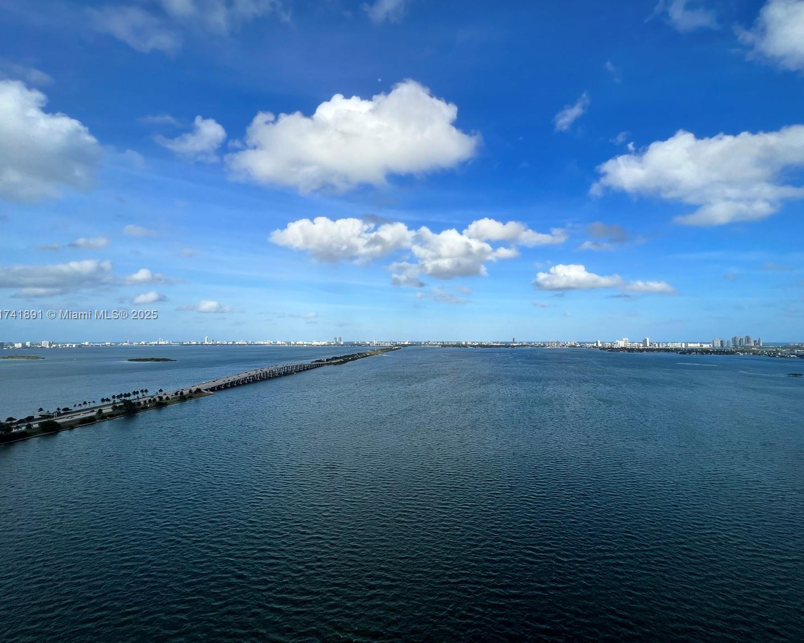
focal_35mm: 14
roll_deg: -0.2
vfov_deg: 88.0
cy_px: 315
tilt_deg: +4.7
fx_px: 333
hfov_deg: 100.6
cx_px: 424
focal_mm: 1.57
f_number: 1.8
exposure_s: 1/2421
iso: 32
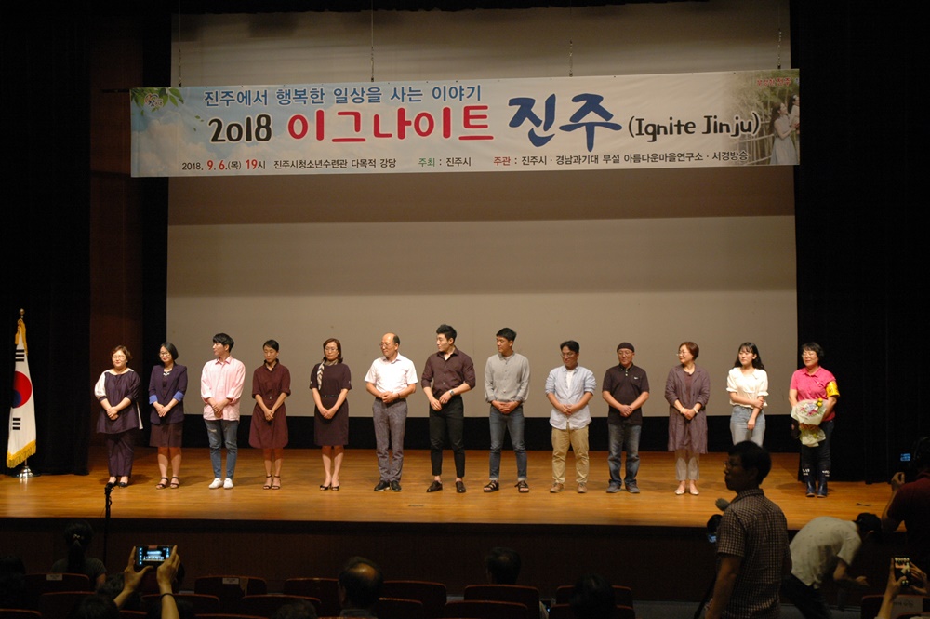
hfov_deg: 38.9
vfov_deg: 26.4
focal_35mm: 51
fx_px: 1316
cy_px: 310
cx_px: 465
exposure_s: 1/50
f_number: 4.2
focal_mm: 34
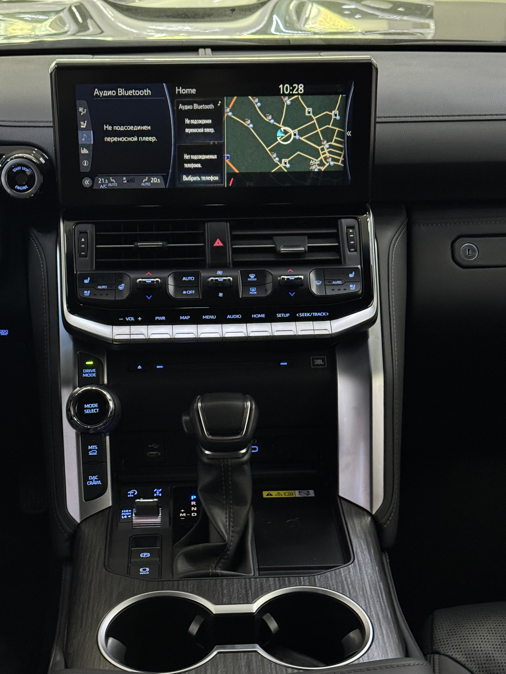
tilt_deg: -26.0
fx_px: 1091
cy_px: 348
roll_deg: +0.0
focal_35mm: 56
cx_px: 224
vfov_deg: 34.3
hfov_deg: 26.1
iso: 400
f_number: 1.8
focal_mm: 6.8
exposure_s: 1/33
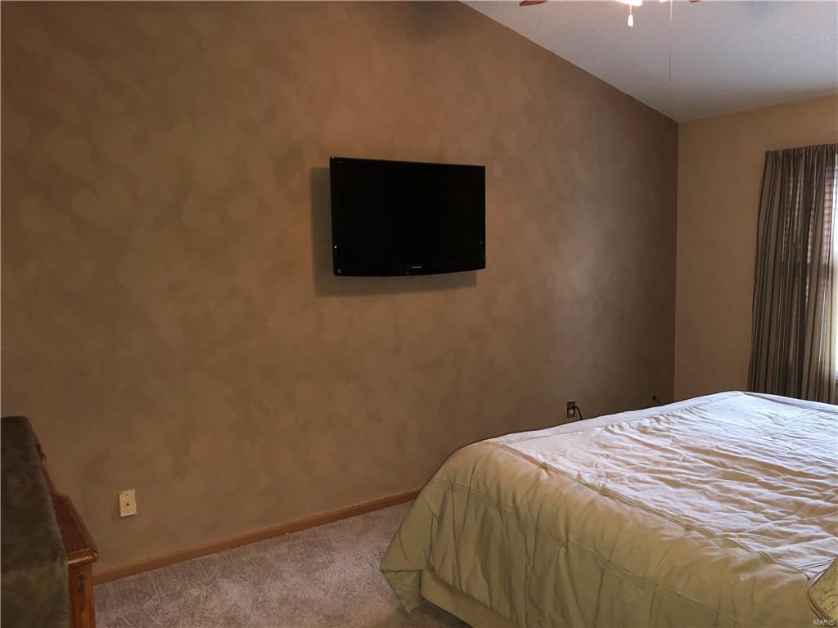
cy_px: 314
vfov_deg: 48.2
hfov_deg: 61.7
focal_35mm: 29
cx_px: 419
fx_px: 702
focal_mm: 3.99
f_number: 1.8
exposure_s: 1/10
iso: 100
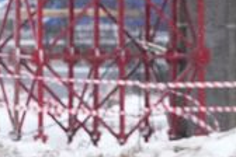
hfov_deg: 5.5
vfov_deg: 3.7
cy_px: 60
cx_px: 12
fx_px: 2452
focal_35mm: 374
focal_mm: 90
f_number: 4
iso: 1000
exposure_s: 1/400
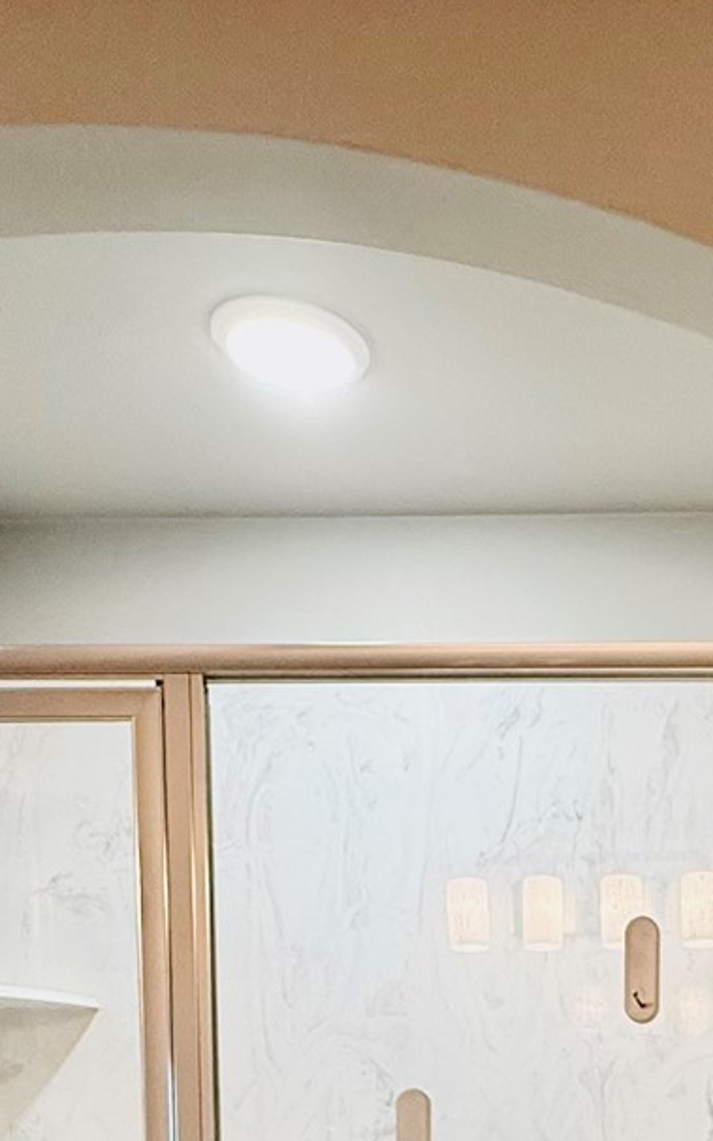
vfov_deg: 34.9
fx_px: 1461
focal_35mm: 47
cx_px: 847
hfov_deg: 24.9
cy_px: 1331
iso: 320
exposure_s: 1/120
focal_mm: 2.22
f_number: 2.2
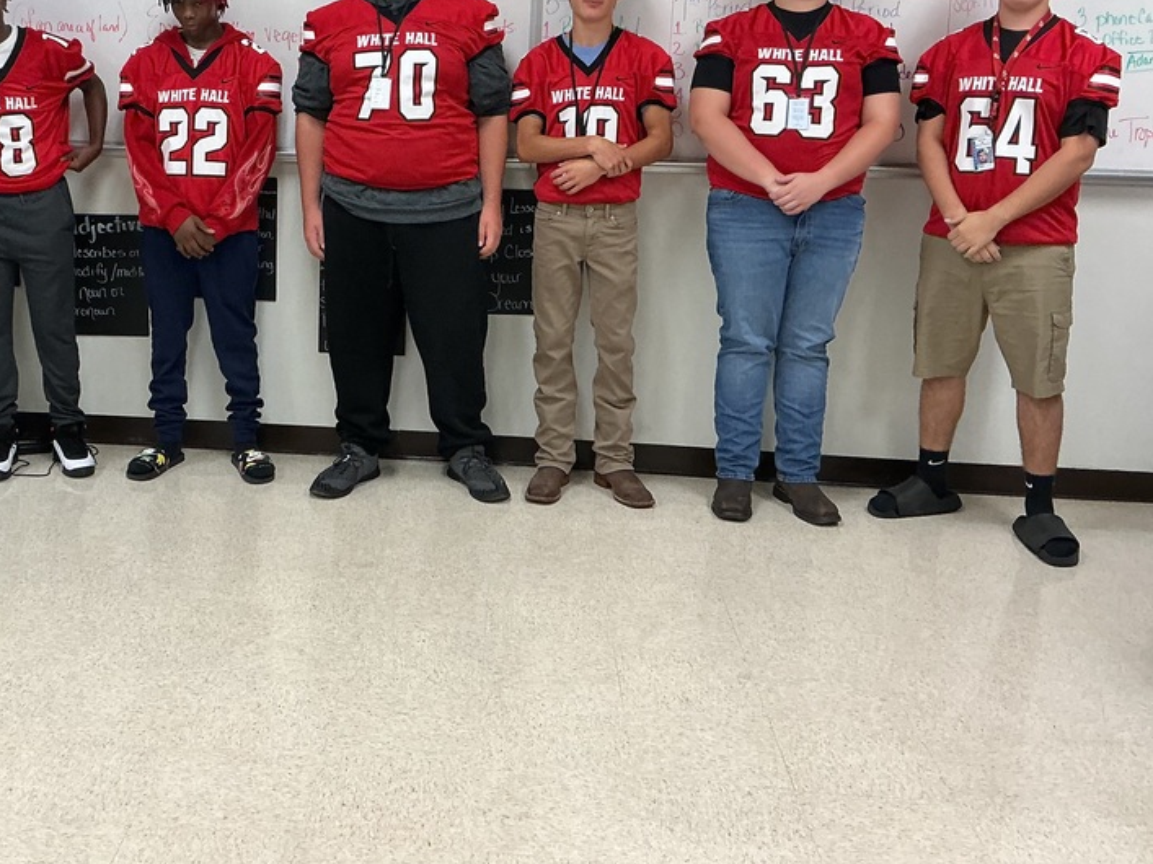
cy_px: 308
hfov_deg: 44.1
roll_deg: -1.1
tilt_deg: -9.0
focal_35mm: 42
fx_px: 1399
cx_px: 383
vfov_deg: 34.1
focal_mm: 3
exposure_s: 1/60
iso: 80
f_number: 1.8
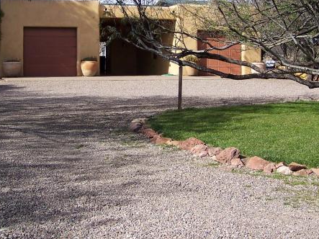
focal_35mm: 65
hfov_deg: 29.8
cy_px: 66
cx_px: 150
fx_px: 599
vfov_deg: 22.4
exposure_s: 1/800
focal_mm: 5.85
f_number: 2.8
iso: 64
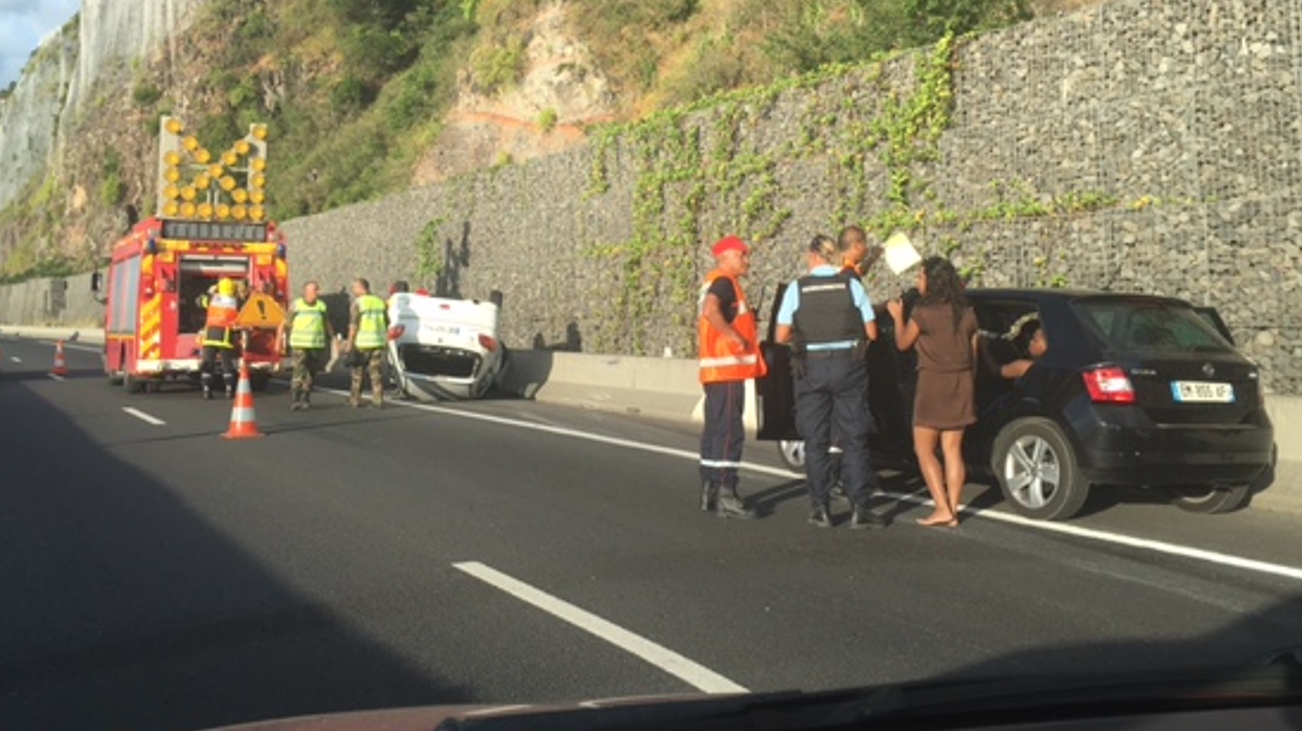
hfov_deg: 54.0
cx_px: 655
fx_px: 1277
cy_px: 288
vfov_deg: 31.8
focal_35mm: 37
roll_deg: -0.7
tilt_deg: +0.5
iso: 25
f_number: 2.2
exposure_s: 1/538
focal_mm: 4.15
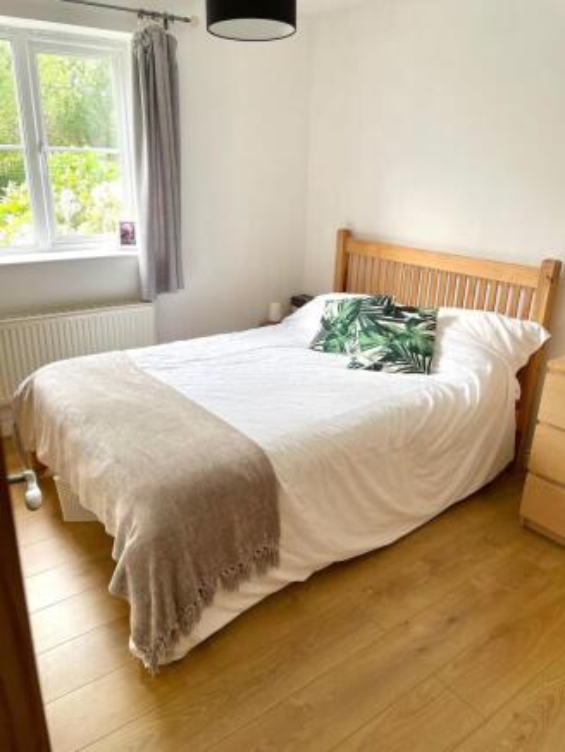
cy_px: 376
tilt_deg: -19.5
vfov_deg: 67.3
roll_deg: -1.7
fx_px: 566
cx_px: 282
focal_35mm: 26
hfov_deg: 53.1
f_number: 1.6
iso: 64
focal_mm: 4.2
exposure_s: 1/121
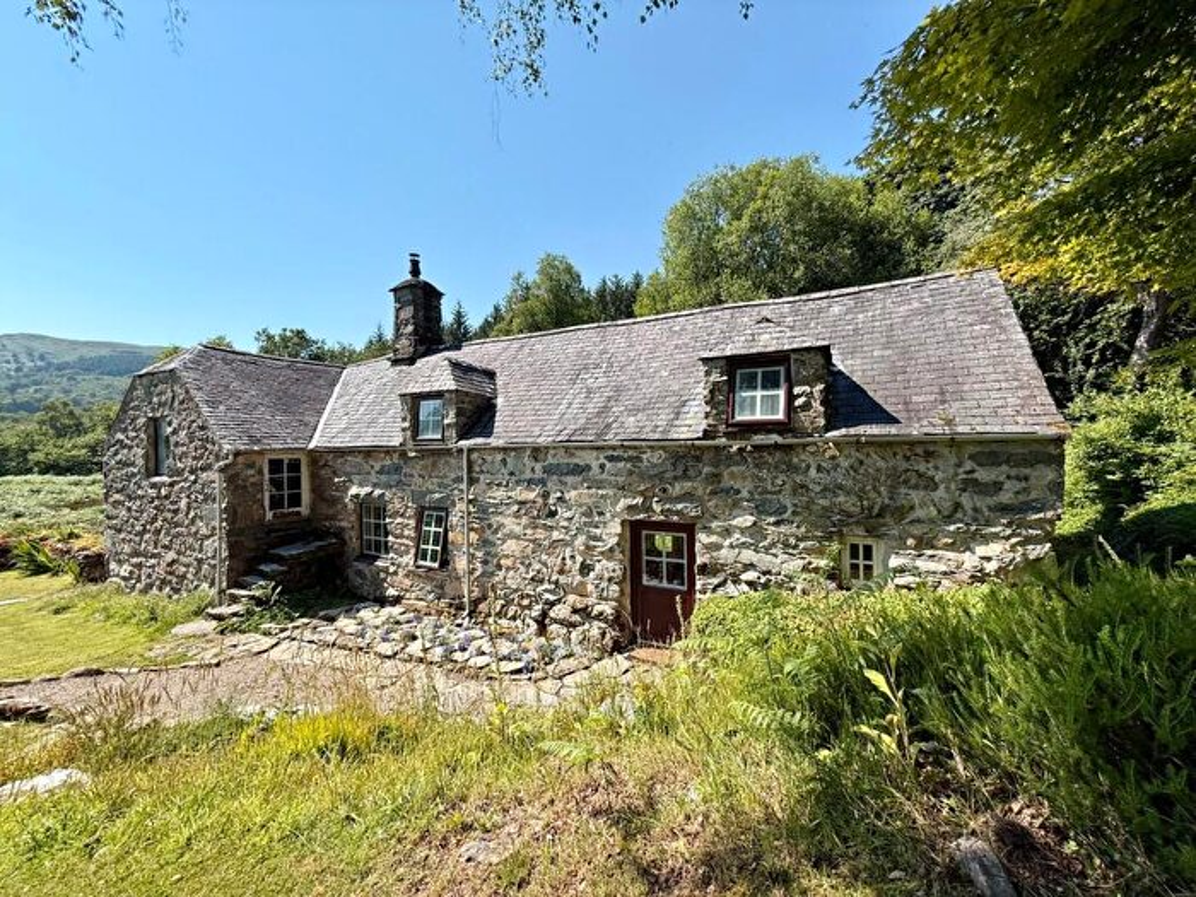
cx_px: 598
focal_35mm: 14
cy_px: 448
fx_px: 484
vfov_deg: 85.7
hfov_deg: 102.1
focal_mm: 2.22
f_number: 2.2
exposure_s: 1/1259
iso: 50
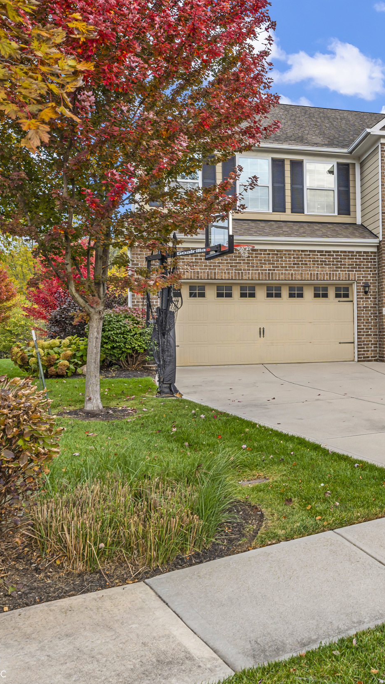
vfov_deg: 52.8
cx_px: 463
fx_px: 690
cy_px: 344
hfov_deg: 27.4
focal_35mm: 38
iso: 250
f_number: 9
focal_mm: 24
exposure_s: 1/160
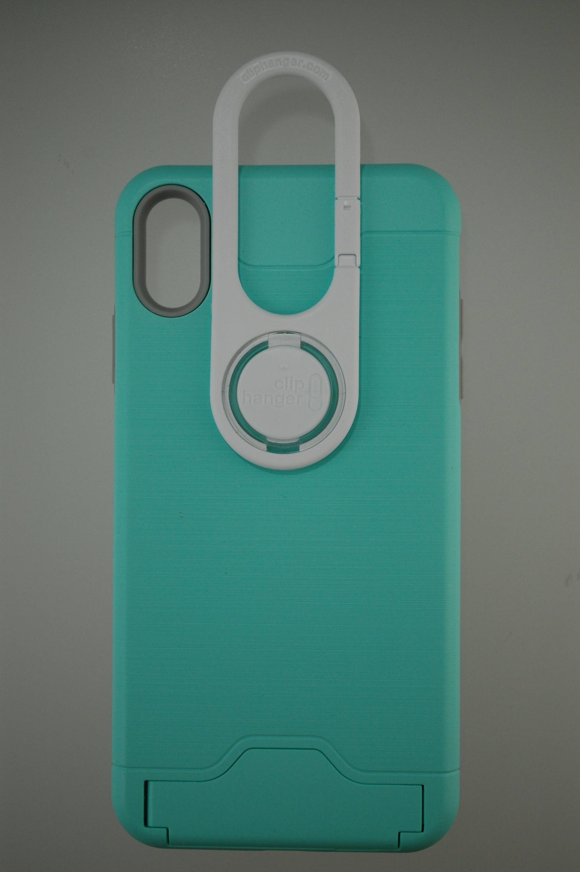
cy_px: 436
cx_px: 290
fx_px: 1525
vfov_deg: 31.9
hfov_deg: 21.5
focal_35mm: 63
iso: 400
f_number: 5.3
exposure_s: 1/100
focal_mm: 42
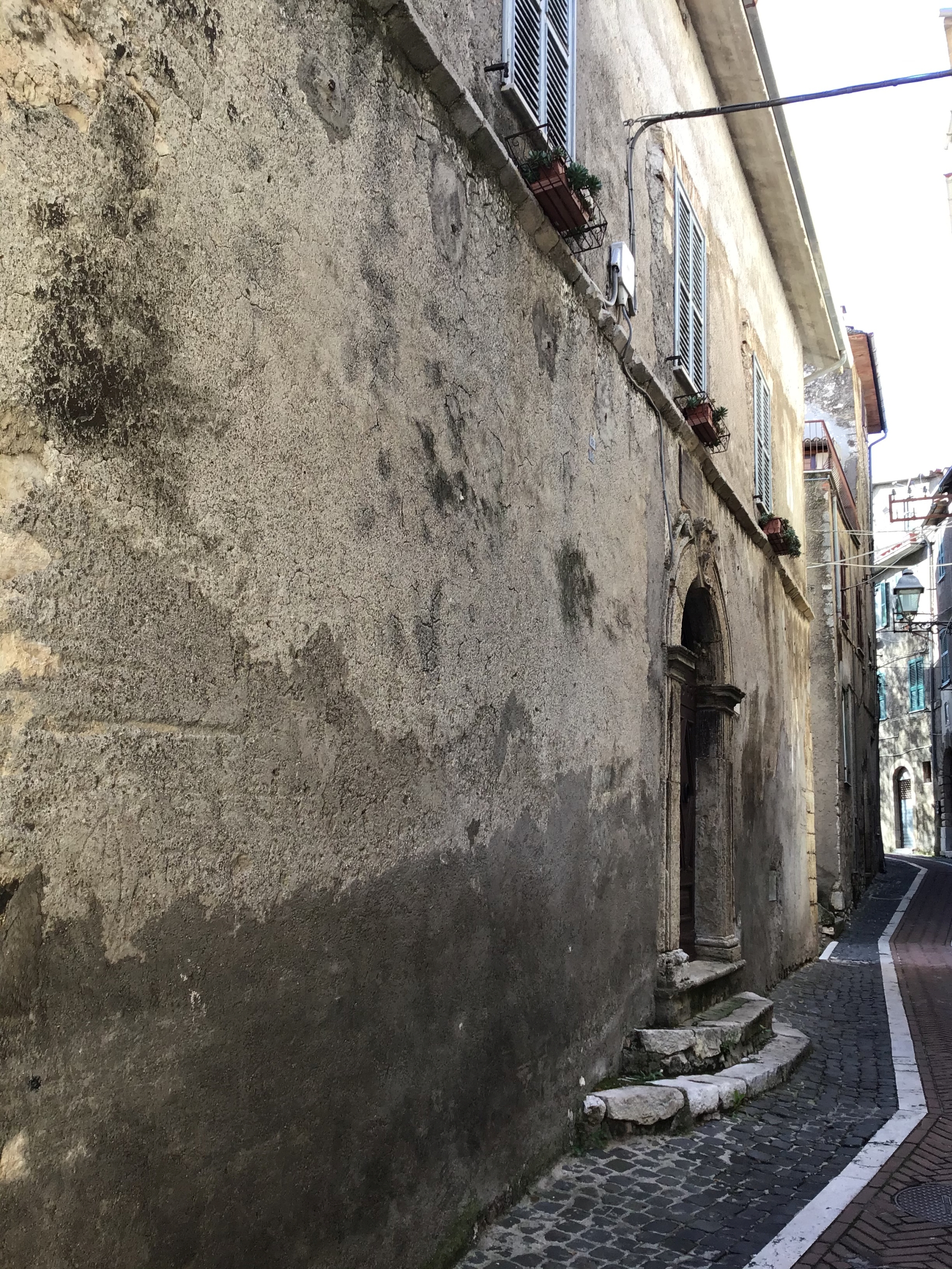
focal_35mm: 31
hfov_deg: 45.4
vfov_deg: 58.4
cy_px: 634
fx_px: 1137
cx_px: 476
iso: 25
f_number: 2.4
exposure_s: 1/100
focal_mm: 3.3
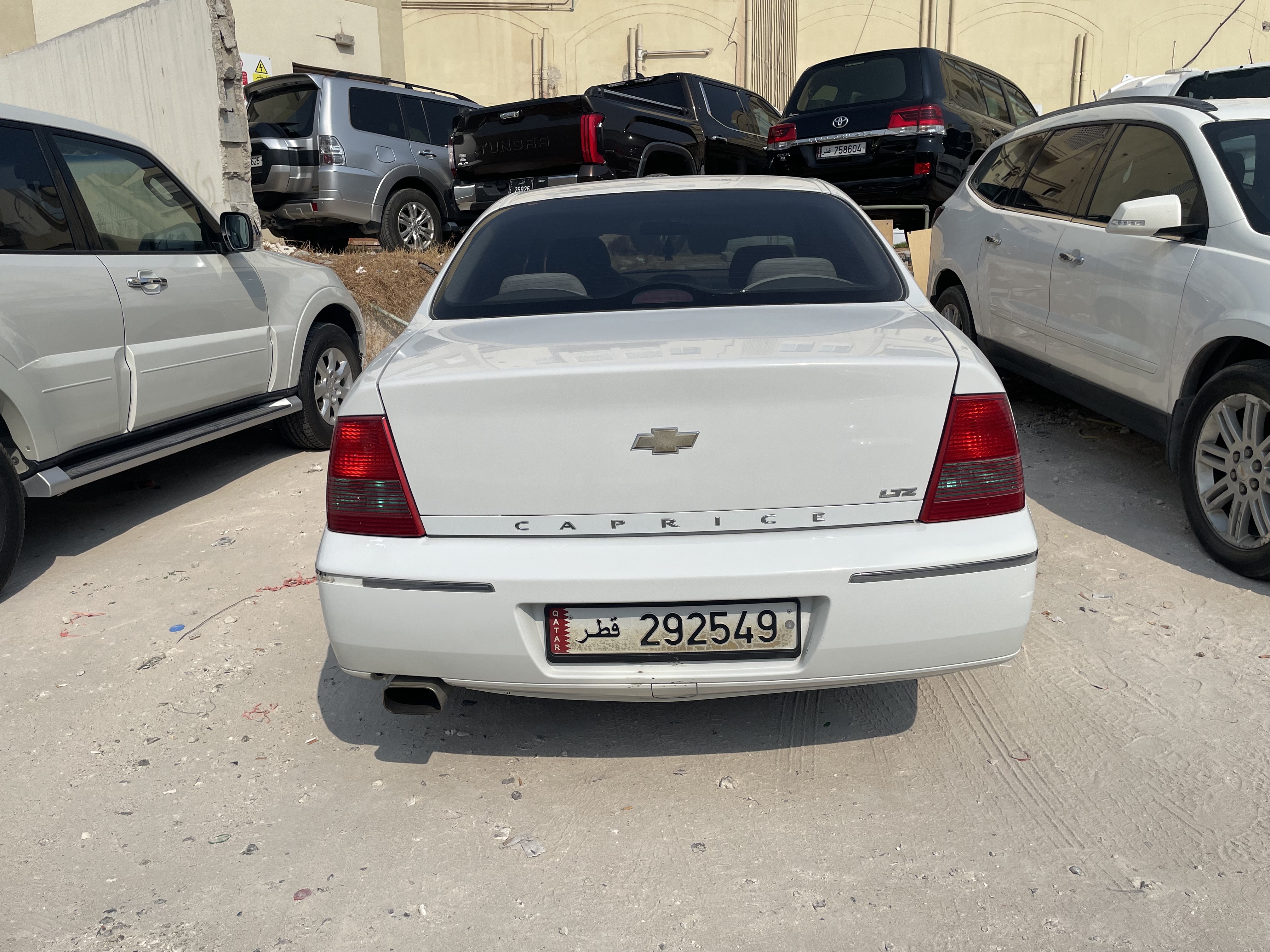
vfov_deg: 53.1
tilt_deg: -12.4
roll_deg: +2.5
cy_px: 476
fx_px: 954
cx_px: 635
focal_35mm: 26
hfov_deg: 67.3
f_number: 1.6
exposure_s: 1/9091
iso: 32
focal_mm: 4.2
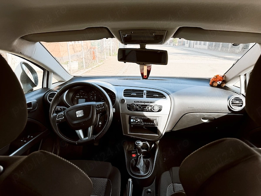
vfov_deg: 56.8
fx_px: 181
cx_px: 130
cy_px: 98
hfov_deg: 71.6
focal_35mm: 24
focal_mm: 6.76
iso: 80
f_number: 1.78
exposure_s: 1/567
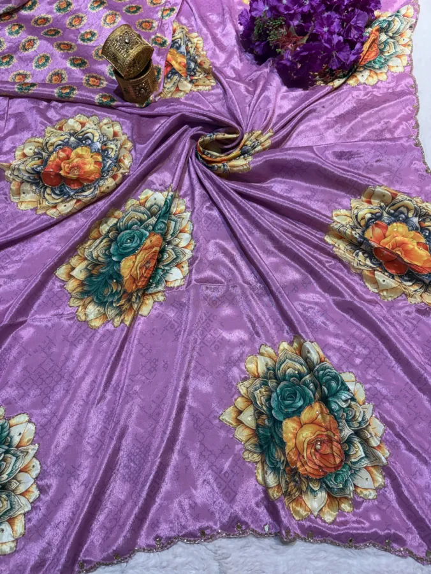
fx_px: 432
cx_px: 216
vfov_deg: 67.3
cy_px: 287
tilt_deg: -68.9
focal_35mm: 26
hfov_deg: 53.1
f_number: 1.6
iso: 64
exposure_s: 1/100
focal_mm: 5.96
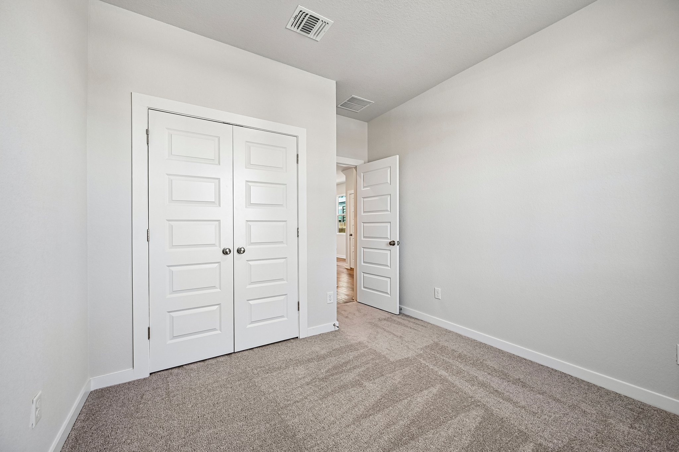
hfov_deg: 104.3
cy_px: 226
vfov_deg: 81.2
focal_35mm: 14
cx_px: 340
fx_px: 264
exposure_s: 1/15
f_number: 8
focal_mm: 14
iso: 220
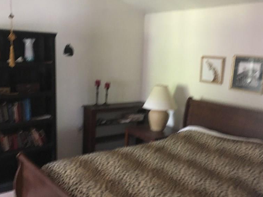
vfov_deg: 36.8
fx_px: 296
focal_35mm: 39
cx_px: 128
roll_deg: -1.9
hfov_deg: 47.9
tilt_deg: -8.0
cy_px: 104
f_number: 2.2
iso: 400
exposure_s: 1/15
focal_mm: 4.15
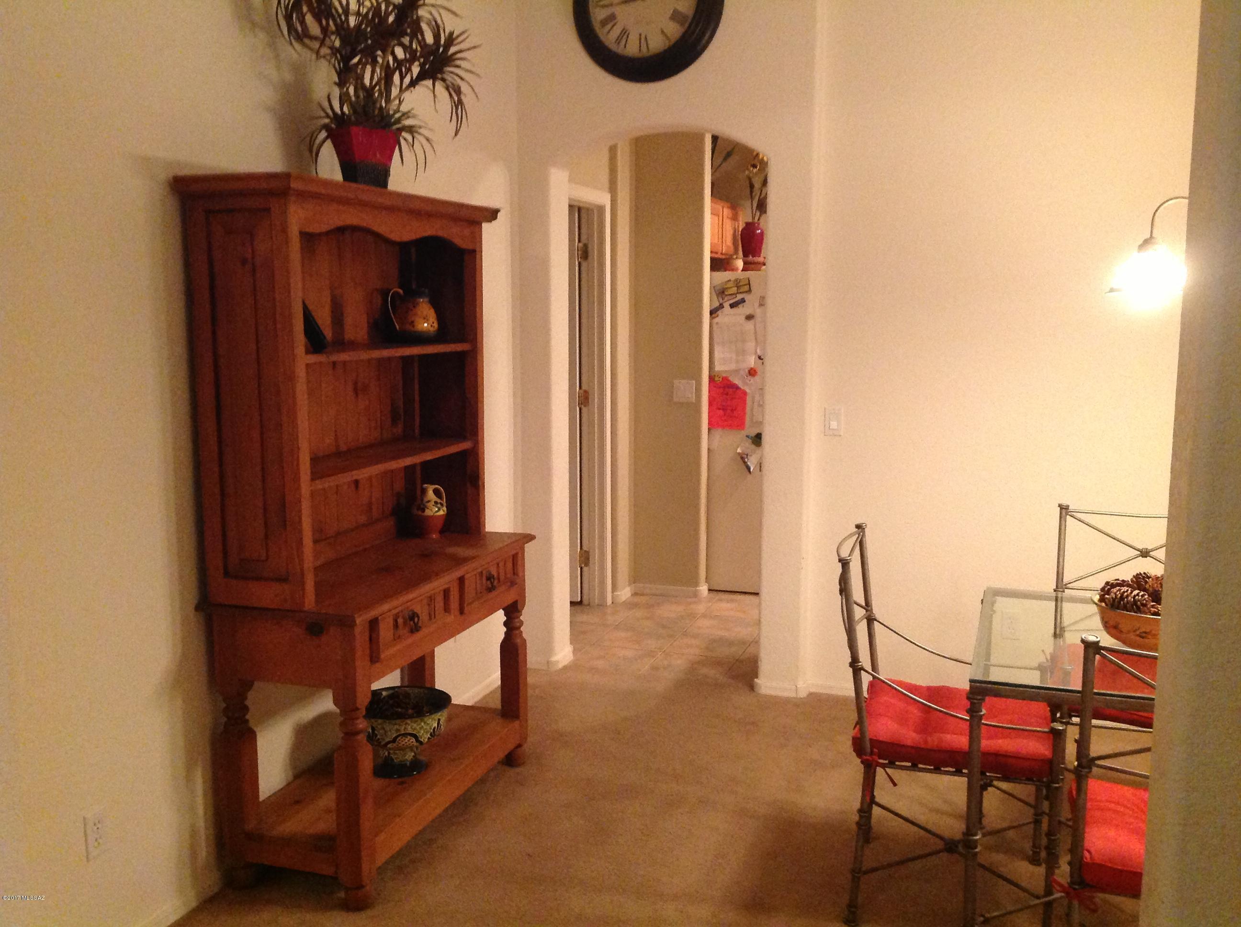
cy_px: 464
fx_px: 1253
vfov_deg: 40.6
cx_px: 620
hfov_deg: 52.7
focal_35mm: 35
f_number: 2.4
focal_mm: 4.28
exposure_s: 1/15
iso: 500
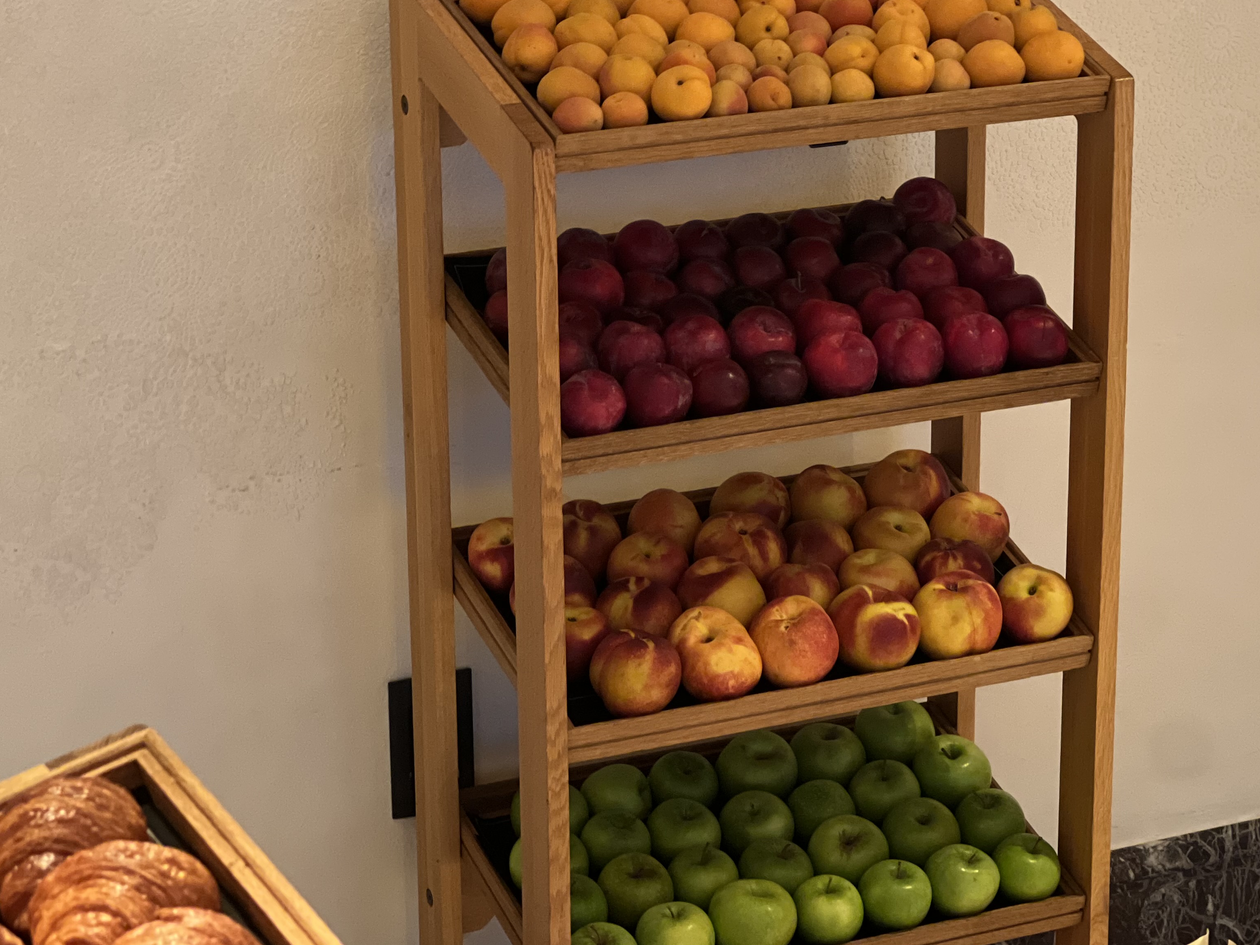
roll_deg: +0.4
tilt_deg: -18.8
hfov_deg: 19.4
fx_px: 3676
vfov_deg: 14.6
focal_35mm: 101
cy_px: 447
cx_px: 824
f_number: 2.8
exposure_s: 1/31
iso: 400
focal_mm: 9
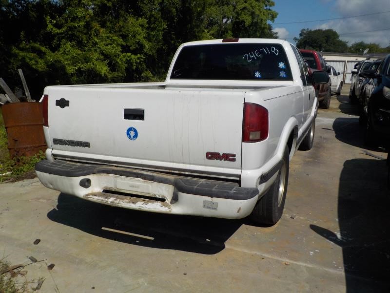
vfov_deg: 46.8
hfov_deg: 60.0
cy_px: 146
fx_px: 338
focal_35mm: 30
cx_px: 195
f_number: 6.6
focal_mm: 4.1
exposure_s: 1/1000
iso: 125
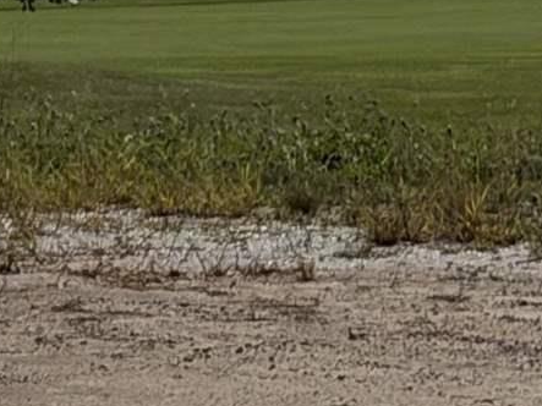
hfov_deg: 5.9
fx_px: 5213
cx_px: -369
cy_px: -301
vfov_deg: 4.4
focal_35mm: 333
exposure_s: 1/20408
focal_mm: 6.76
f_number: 1.78
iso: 80
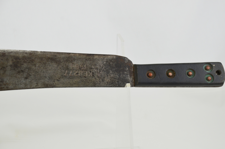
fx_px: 580
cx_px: 112
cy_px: 74
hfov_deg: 22.0
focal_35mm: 93
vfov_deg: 14.6
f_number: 5
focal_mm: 62
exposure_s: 1/250
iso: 560
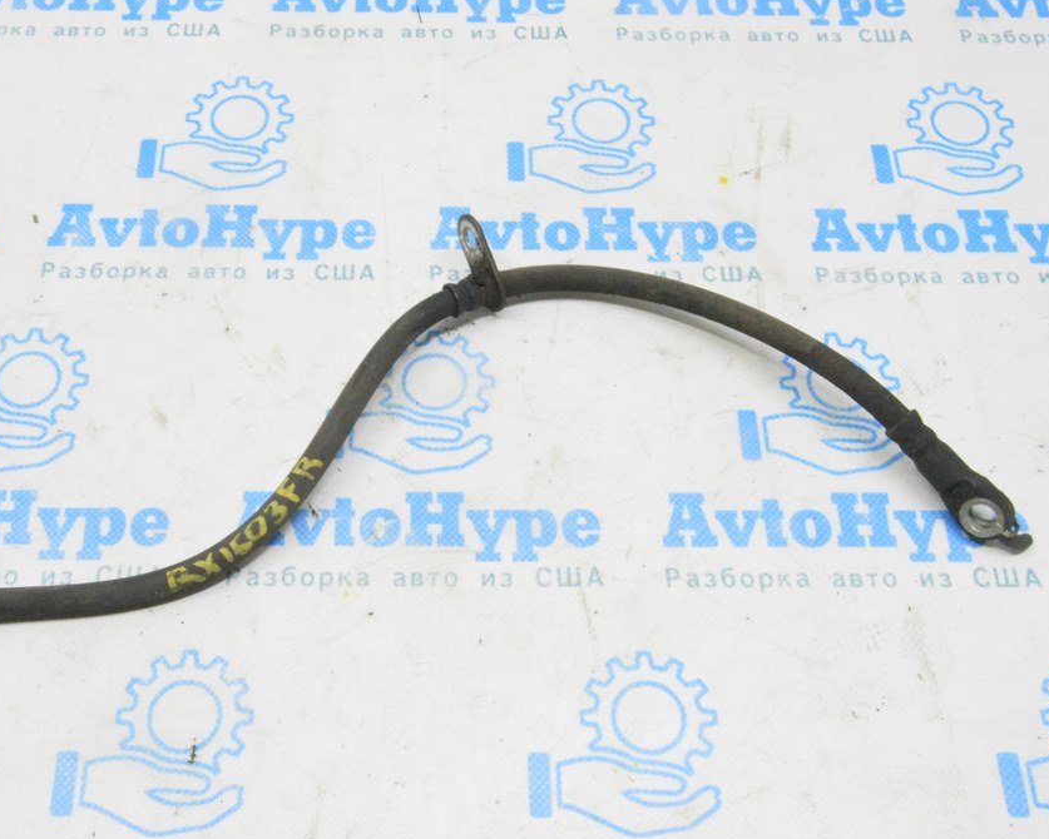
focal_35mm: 40
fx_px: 1229
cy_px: 419
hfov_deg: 46.0
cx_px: 426
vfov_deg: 37.7
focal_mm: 23
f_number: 20
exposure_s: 1/15
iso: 6400
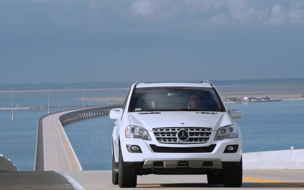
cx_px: 146
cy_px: 106
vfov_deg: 5.8
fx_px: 1881
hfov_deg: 9.2
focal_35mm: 227
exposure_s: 1/100
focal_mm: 200
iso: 100
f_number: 11
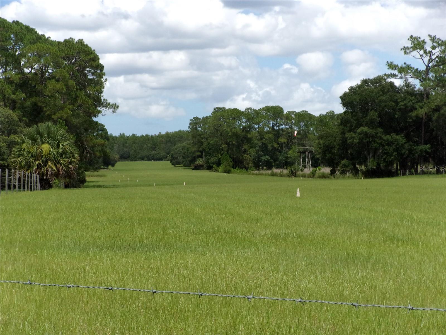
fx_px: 1224
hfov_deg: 20.7
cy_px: 168
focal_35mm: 95
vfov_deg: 15.6
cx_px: 223
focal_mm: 16.9
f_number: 15.4
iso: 200
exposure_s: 1/170
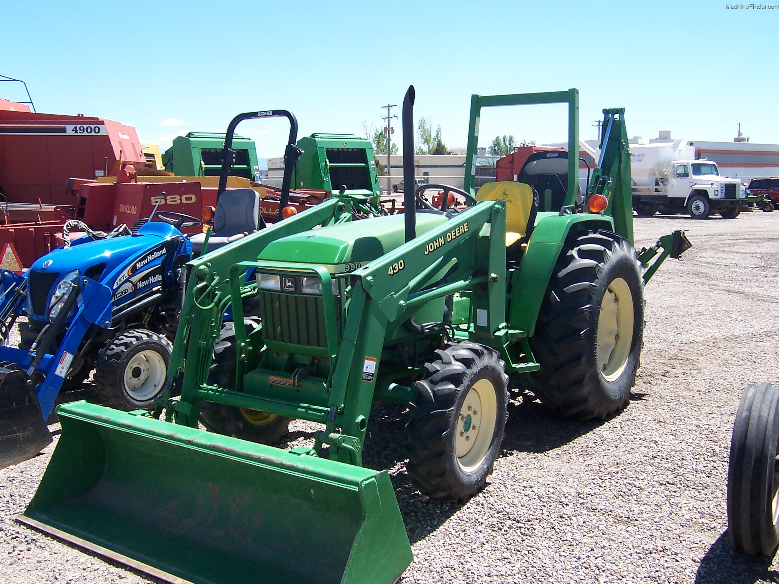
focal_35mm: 36
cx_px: 390
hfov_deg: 51.4
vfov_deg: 39.7
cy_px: 292
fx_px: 810
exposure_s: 1/350
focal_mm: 5.6
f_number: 4
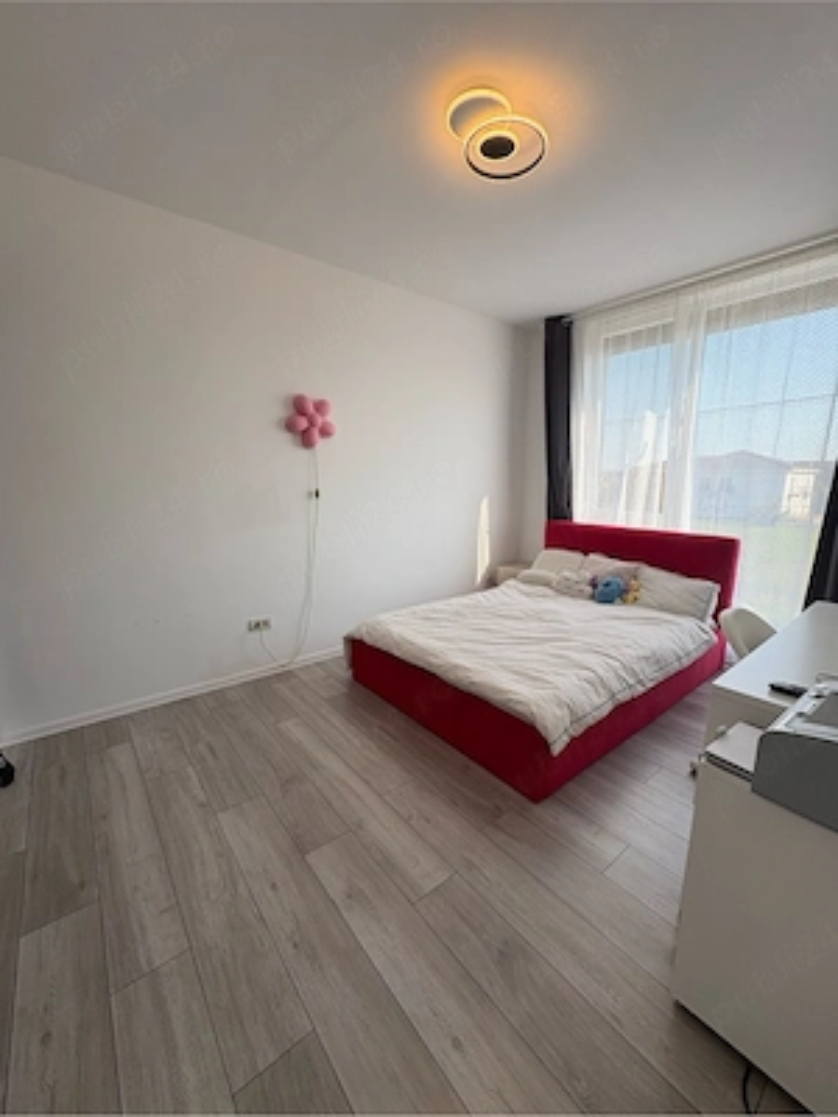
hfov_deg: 85.7
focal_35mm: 14
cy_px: 558
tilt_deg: -10.1
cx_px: 419
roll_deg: -0.5
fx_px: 452
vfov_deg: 102.1
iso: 40
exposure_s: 1/119
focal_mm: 2.22
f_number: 2.2
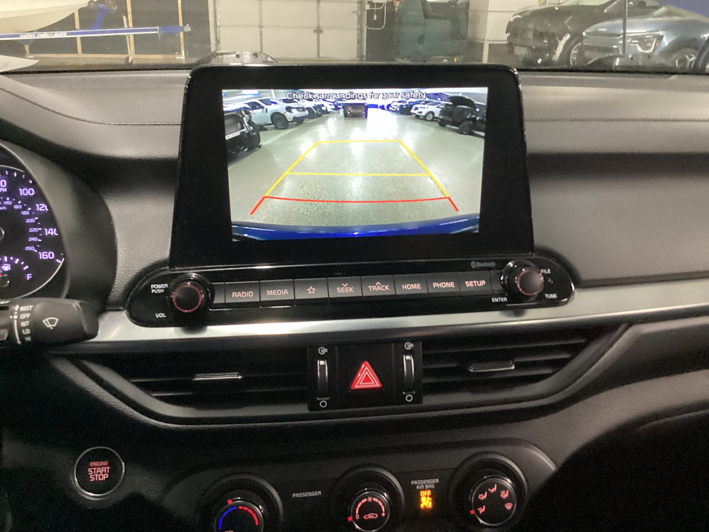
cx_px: 354
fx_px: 635
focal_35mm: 31
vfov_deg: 45.4
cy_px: 266
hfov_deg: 58.4
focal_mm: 3.3
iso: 640
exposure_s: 1/25
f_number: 2.4
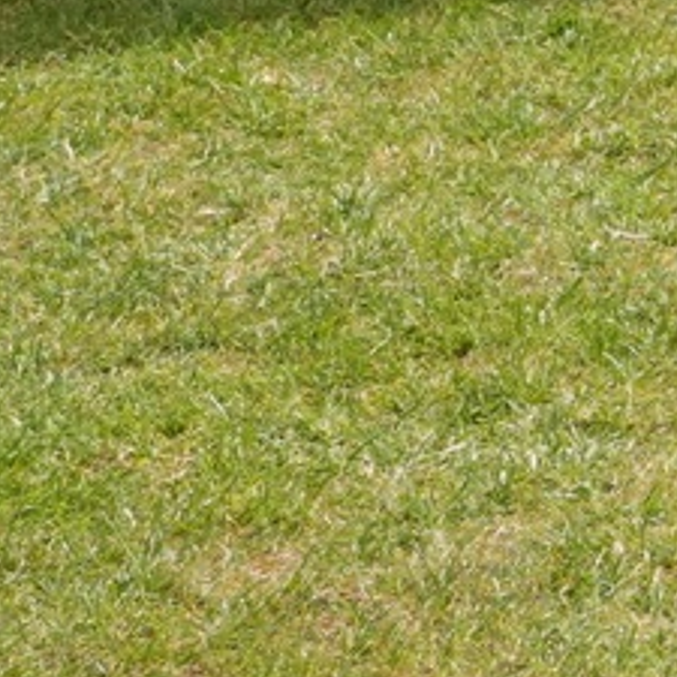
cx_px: 2660
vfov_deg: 3.9
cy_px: -1438
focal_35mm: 436
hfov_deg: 3.8
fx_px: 9647
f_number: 9
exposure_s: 1/400
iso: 320
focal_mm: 48
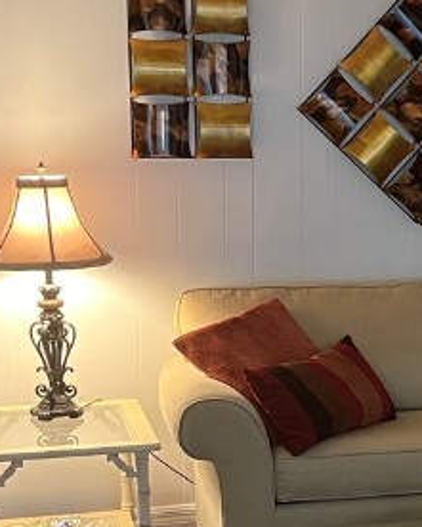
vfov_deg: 20.3
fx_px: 1467
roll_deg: -0.6
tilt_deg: -9.8
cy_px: 319
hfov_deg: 15.7
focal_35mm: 94
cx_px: 523
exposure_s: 1/60
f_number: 1.6
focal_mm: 5.1
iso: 320
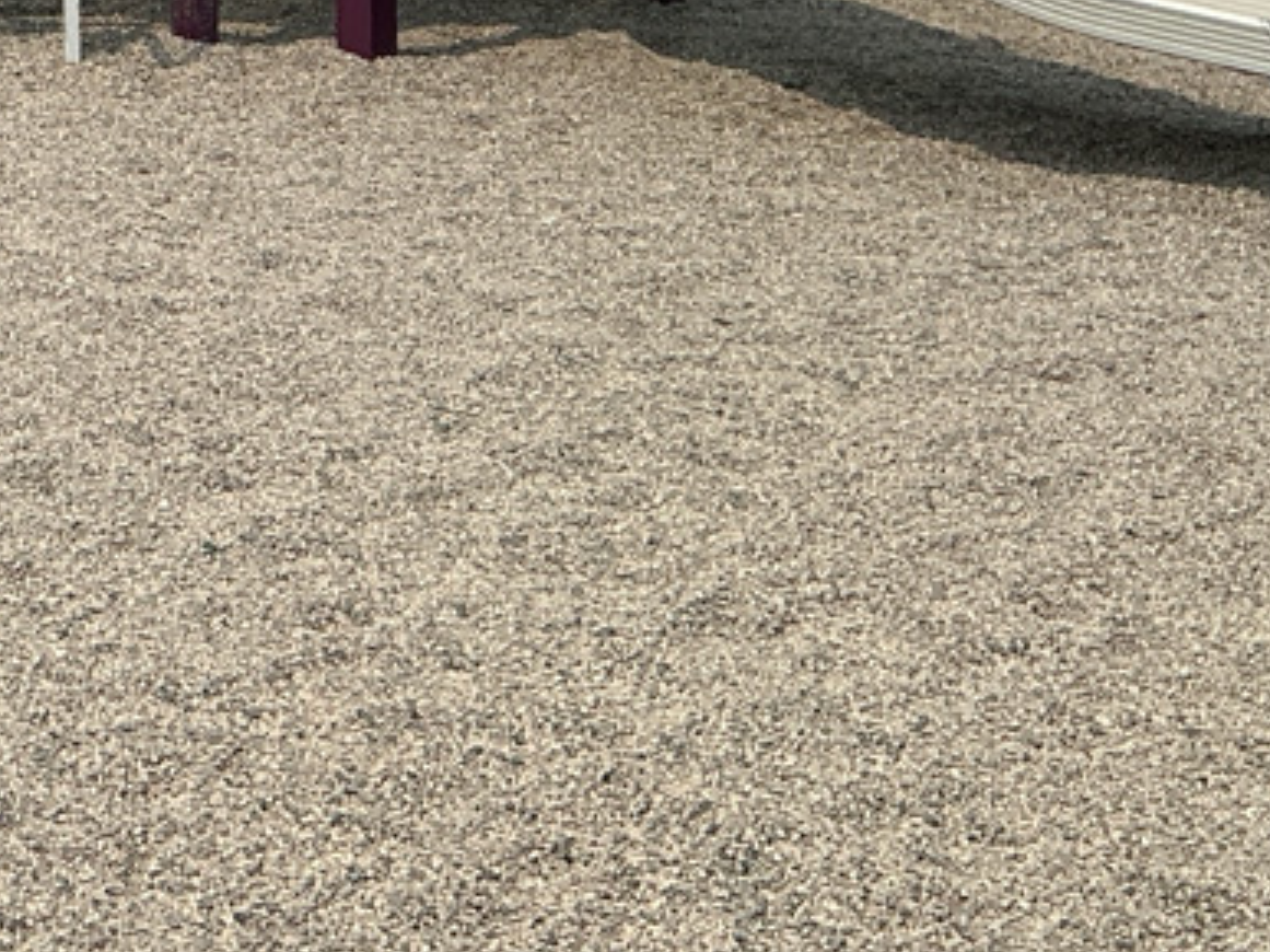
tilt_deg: -2.3
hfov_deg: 19.0
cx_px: -364
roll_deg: +1.0
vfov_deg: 14.3
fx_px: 3521
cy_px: -512
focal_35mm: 96
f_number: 1.8
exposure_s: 1/2801
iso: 25
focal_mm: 3
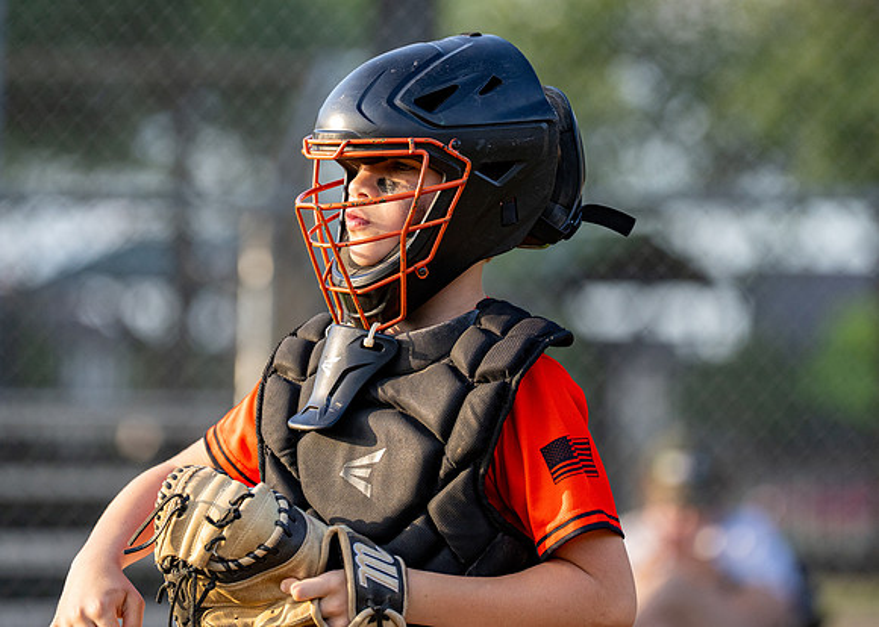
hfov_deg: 8.3
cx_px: 412
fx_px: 6021
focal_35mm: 241
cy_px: 294
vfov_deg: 6.0
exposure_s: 1/2500
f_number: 2.8
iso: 800
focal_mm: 162
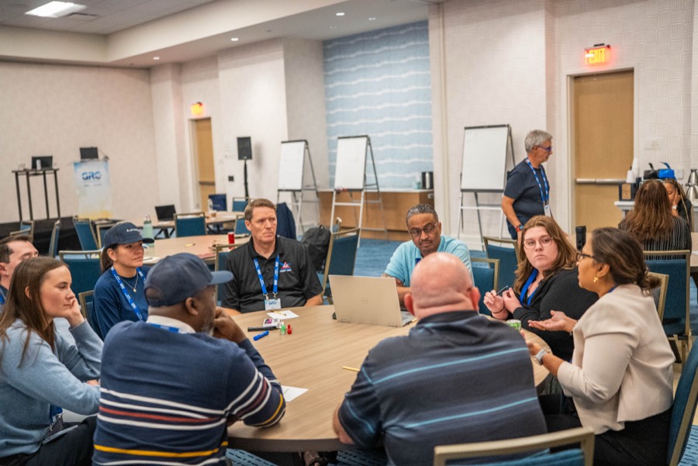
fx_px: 679
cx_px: 349
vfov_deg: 37.9
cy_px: 233
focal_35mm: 35
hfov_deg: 54.4
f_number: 2.2
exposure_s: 1/200
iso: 10000
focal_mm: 35
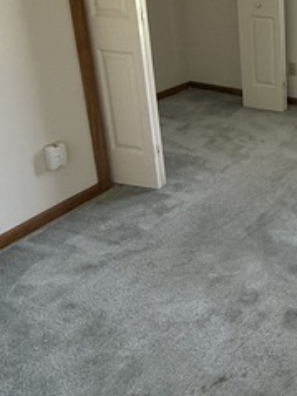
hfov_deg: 29.5
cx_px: 387
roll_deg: -2.5
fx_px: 447
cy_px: 75
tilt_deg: -17.4
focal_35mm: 39
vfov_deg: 45.3
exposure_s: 1/90
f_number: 2.2
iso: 320
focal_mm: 2.22
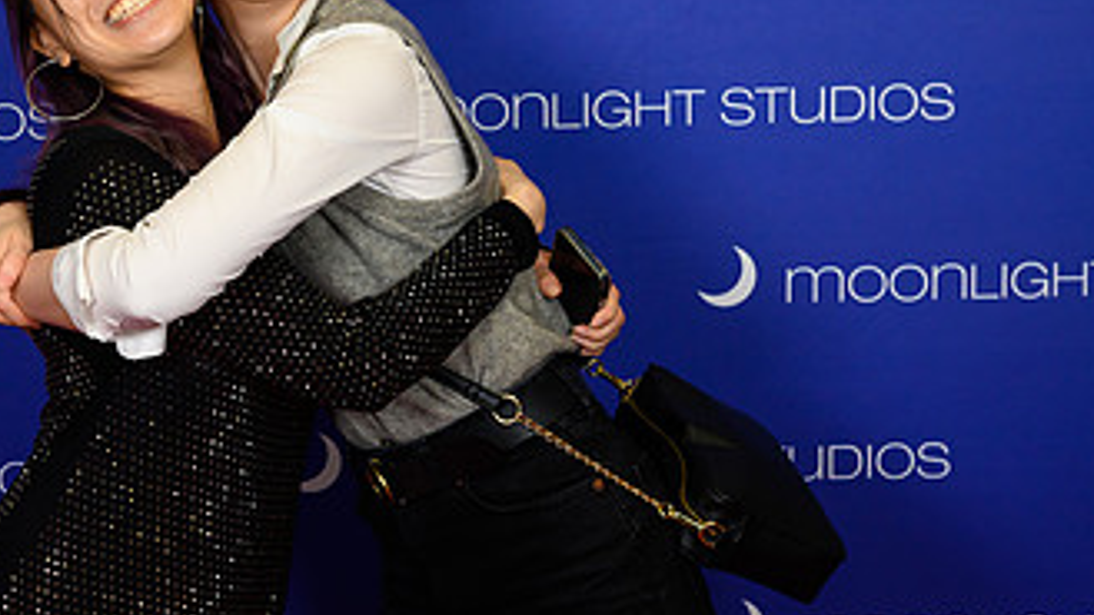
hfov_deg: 21.9
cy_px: 279
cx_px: 219
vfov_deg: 12.6
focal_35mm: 96
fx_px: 2785
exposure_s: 1/200
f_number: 5
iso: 800
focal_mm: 52
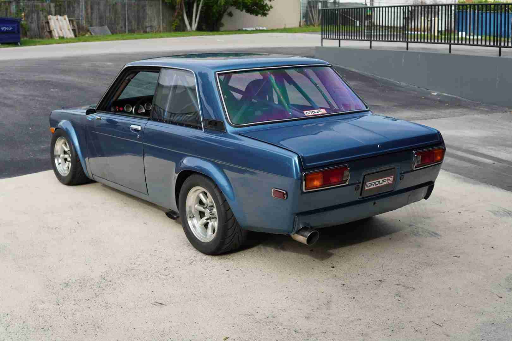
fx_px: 640
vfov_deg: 29.9
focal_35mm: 45
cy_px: 170
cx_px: 256
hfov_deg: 43.6
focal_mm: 30
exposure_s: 1/200
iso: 100
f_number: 4
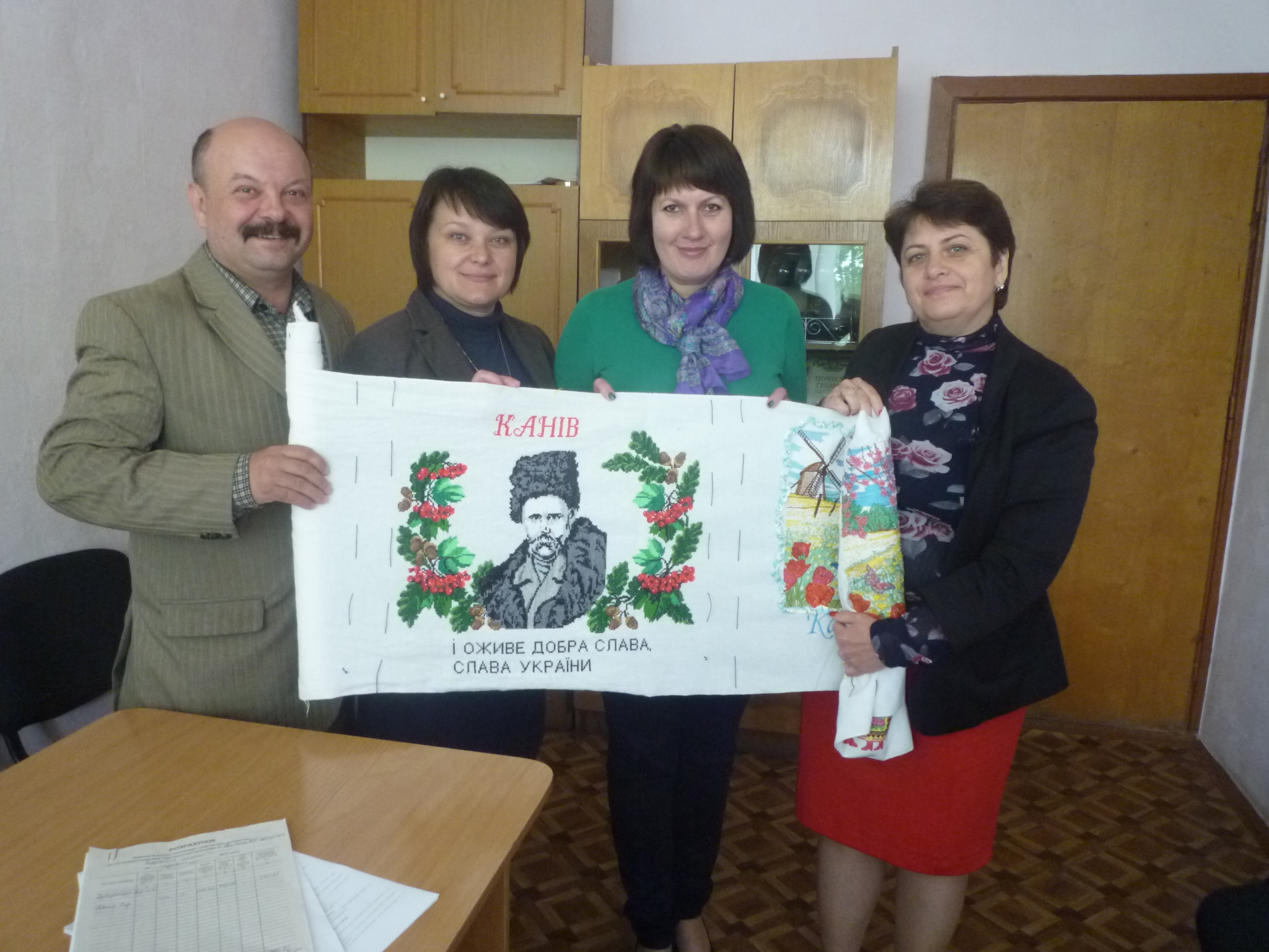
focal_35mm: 25
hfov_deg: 69.4
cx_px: 634
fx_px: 916
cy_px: 476
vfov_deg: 54.9
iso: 400
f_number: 2.8
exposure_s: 1/13
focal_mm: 4.4
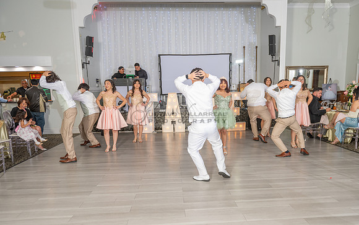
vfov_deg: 45.3
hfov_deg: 67.5
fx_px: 268
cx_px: 193
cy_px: 134
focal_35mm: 27
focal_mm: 24
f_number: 3.5
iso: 500
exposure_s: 1/160
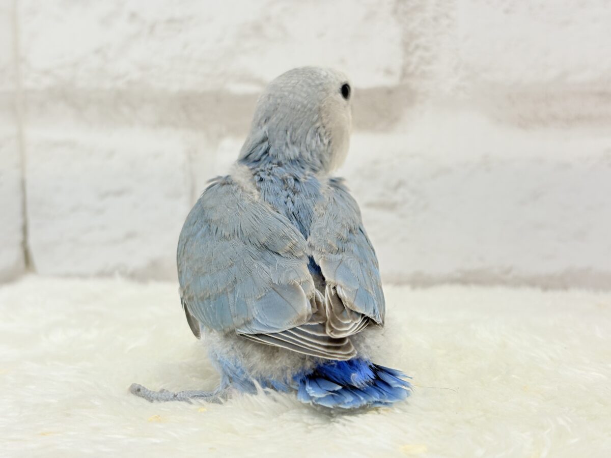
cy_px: 229
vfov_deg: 28.0
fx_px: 918
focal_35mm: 52
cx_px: 306
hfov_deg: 36.8
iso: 64
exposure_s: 1/100
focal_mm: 5.96
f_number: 1.6
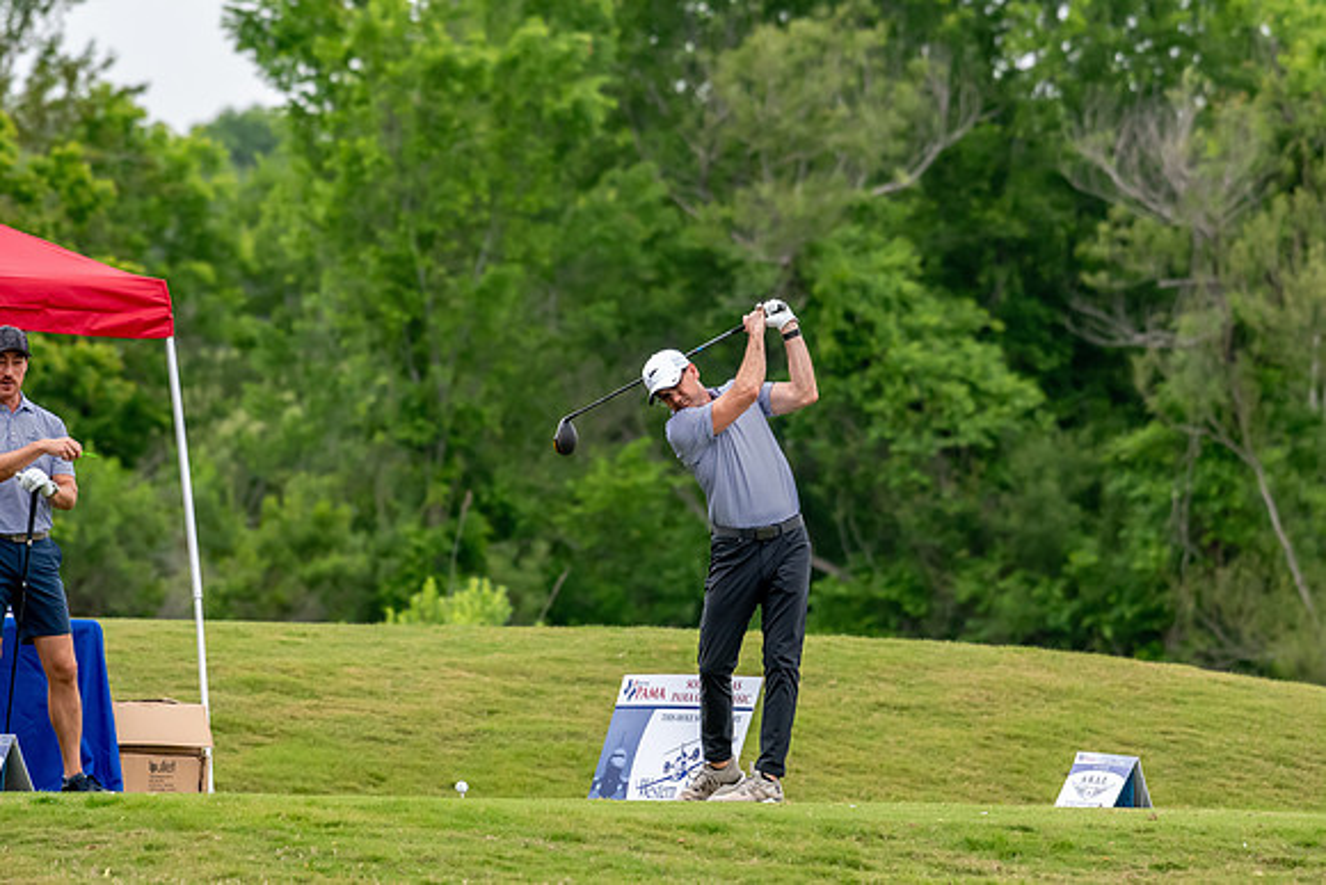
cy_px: 442
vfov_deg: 3.2
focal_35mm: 435
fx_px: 16025
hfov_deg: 4.7
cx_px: 663
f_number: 5.6
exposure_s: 1/2000
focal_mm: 290
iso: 1800
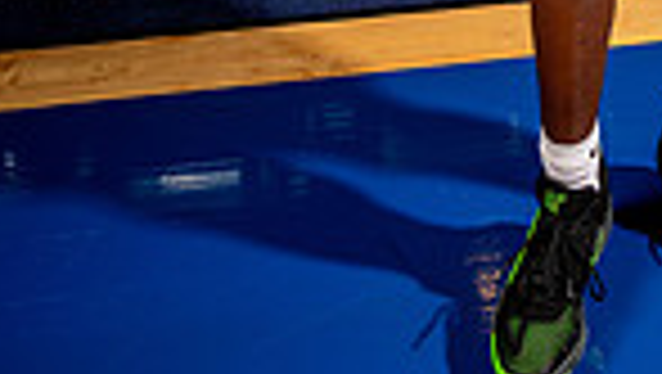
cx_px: 639
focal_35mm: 80
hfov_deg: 25.4
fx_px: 1406
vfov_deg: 11.4
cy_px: -631
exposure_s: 1/125
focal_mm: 25
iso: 160
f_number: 7.1
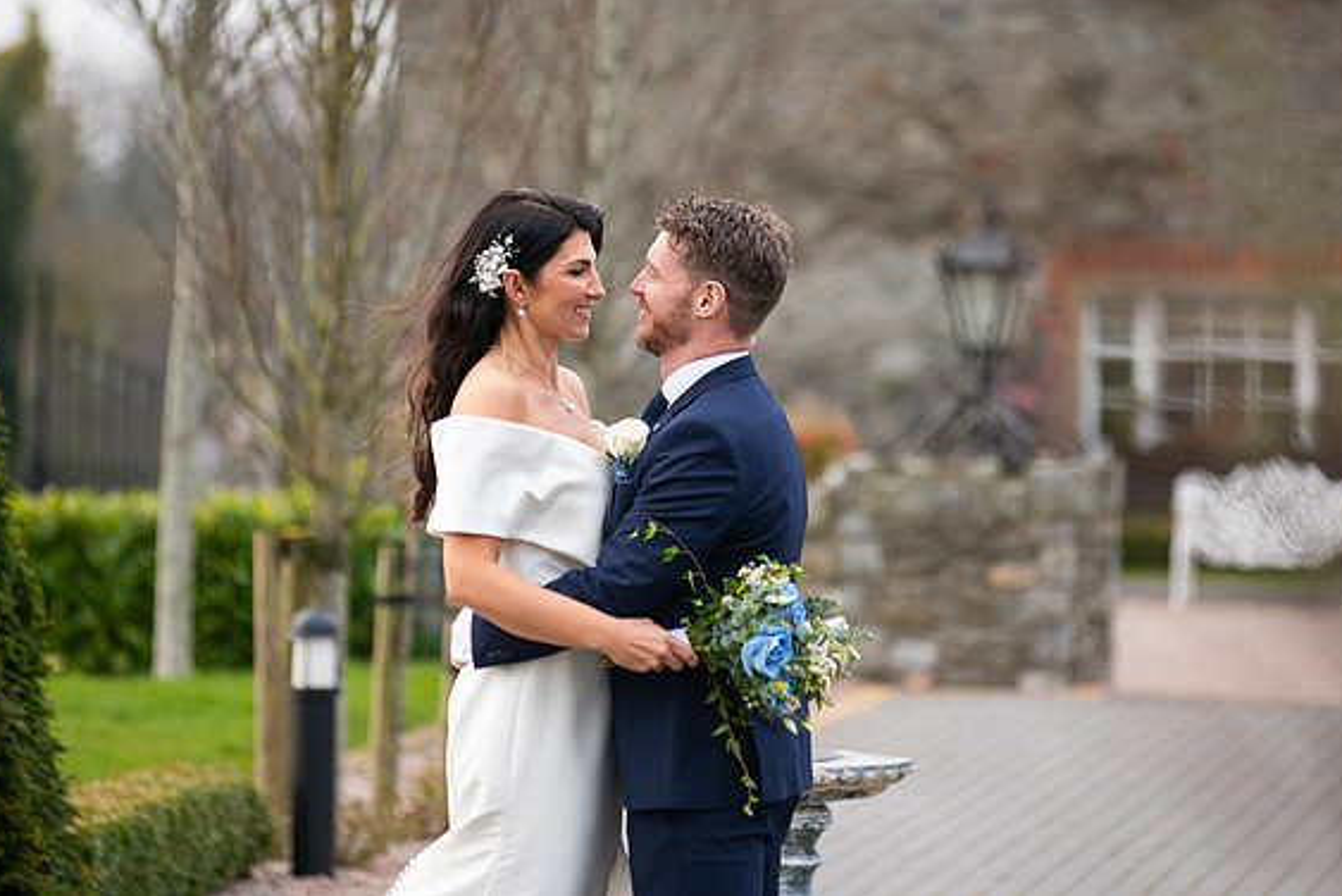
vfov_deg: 6.7
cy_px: 437
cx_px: 658
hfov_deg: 10.0
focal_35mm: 206
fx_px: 7683
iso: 250
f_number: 3.5
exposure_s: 1/200
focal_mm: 200
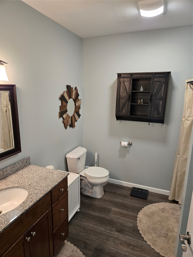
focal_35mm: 23
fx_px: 171
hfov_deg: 58.9
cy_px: 128
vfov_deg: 73.9
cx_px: 96
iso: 400
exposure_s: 1/120
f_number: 1.8
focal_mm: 5.4
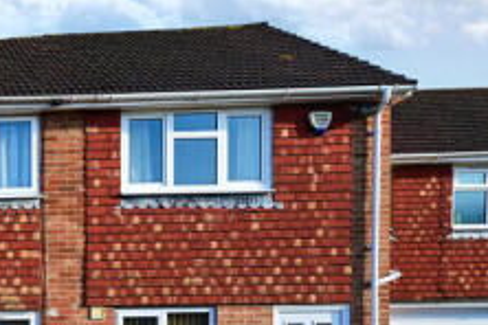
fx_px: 860
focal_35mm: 63
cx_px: -178
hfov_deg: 26.1
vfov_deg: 20.5
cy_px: 354
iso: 400
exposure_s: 1/1000
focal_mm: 21.5
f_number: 5.6
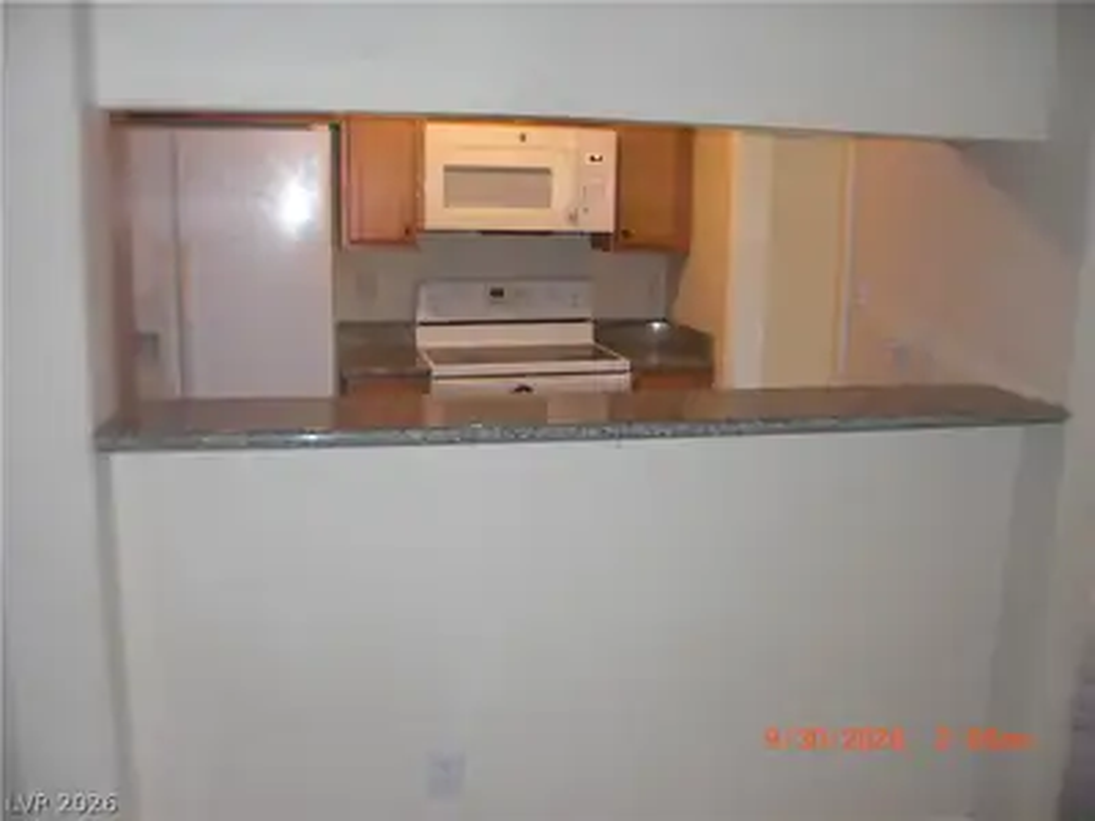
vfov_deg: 39.7
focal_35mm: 36
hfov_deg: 51.4
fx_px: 1139
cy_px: 410
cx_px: 548
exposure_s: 1/60
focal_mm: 6.3
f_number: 2.8
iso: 200
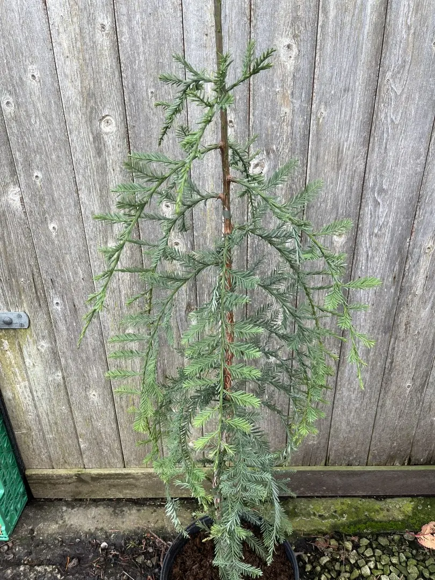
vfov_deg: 67.3
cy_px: 290
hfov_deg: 53.1
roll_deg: +2.9
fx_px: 436
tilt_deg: -27.2
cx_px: 218
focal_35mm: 26
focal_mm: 5.1
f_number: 1.6
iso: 32
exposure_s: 1/127
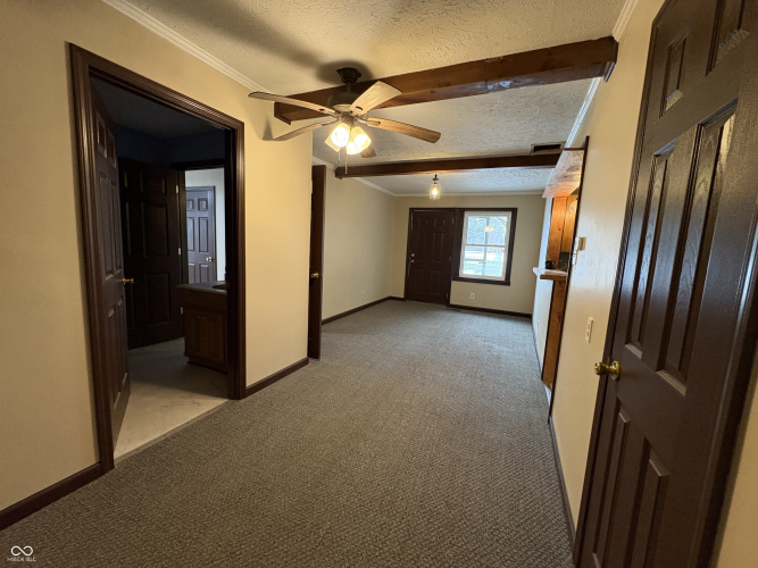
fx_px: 307
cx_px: 379
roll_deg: -2.8
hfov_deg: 102.1
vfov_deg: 85.7
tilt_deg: -7.3
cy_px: 284
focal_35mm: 14
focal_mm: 2.22
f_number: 2.2
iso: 500
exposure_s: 1/60
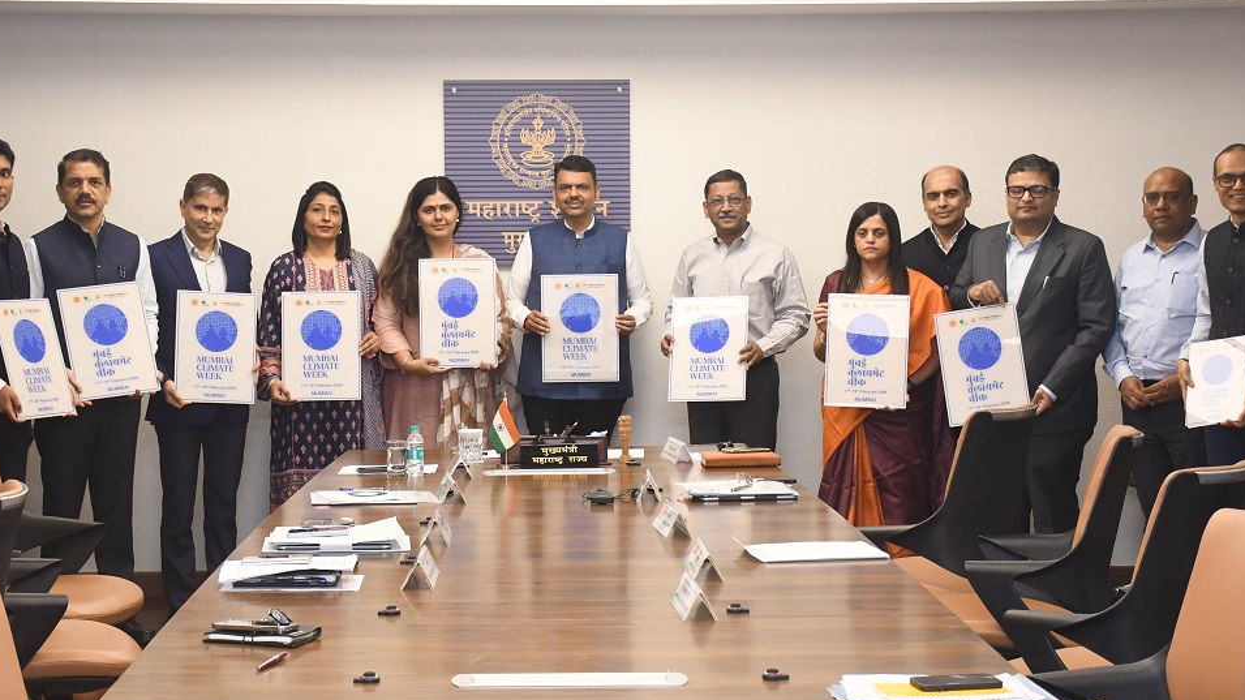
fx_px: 2476
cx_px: 594
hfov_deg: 28.2
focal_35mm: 75
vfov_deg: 16.1
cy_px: 318
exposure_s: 1/125
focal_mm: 38
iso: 1250
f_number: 5.6
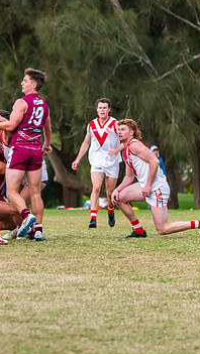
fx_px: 3340
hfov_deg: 3.4
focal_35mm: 355
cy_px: 165
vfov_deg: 6.1
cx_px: -81
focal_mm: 170
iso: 1400
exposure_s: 1/1250
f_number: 5
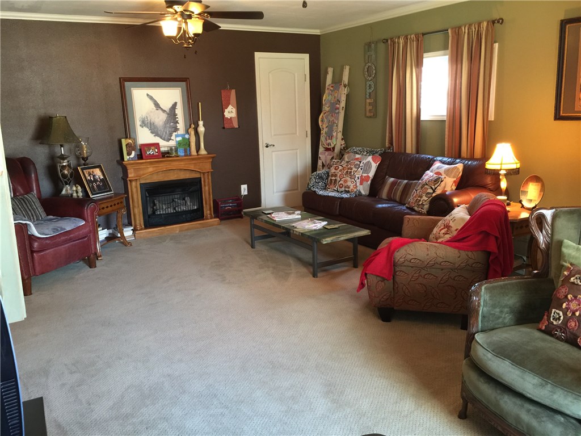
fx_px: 487
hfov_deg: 61.7
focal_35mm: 29
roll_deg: +1.7
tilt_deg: -13.3
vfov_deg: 48.2
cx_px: 290
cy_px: 218
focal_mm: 4.15
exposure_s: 1/4
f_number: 2.2
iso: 64
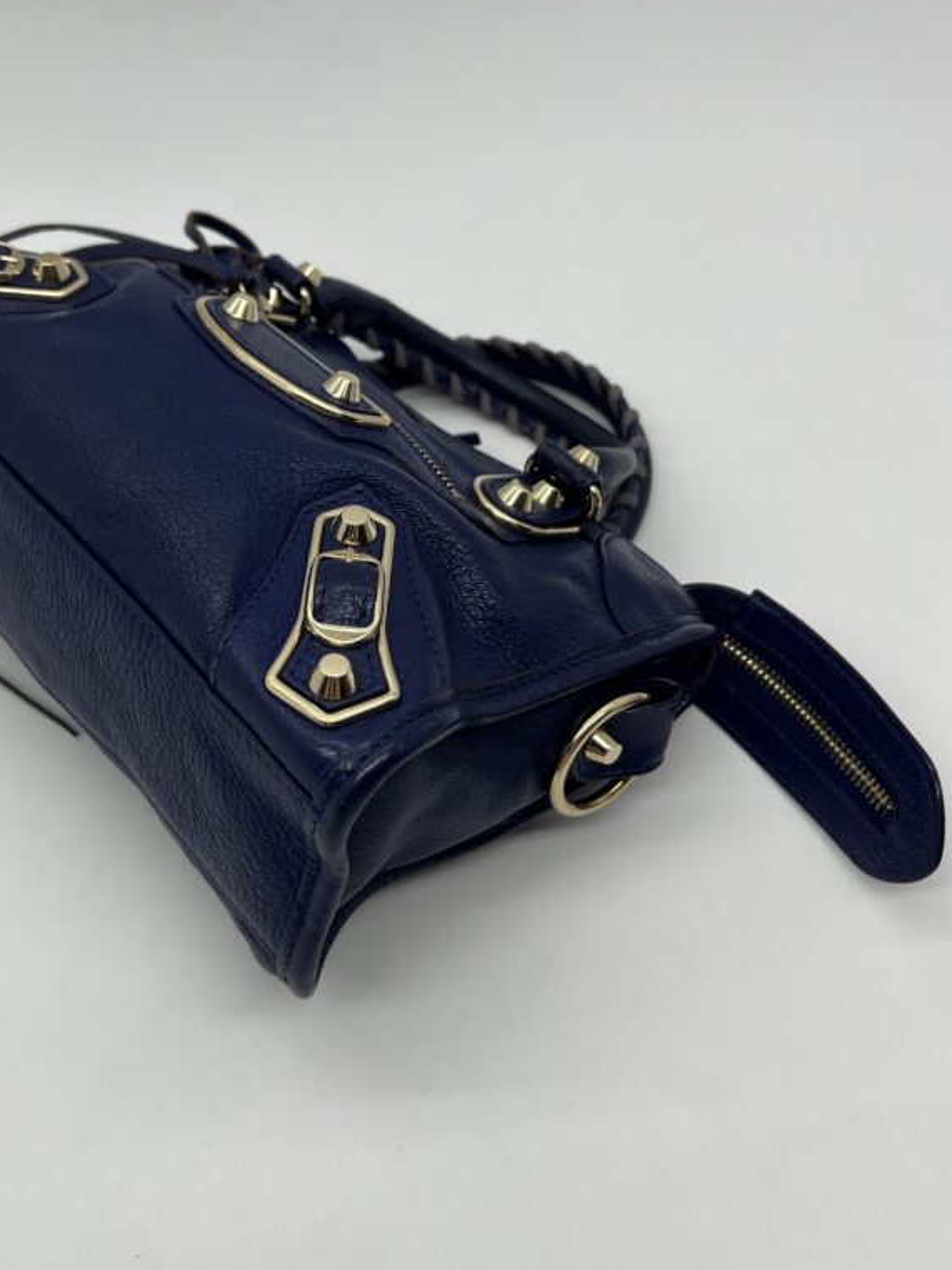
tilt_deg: -47.1
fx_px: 1283
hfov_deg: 40.3
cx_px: 327
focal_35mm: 35
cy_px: 541
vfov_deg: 52.4
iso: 50
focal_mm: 5.7
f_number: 1.5
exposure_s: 1/294
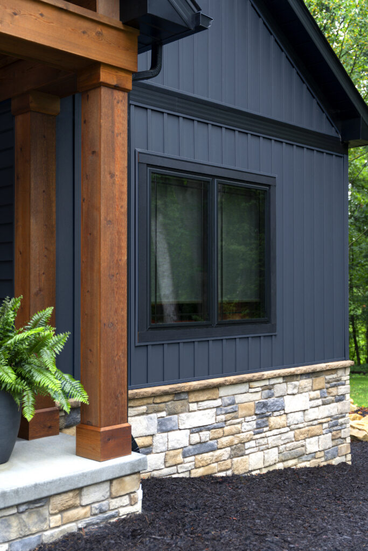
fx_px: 668
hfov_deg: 30.8
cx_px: 184
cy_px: 276
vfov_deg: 44.9
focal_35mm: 44
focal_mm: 43.6
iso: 320
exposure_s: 1/250
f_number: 2.8
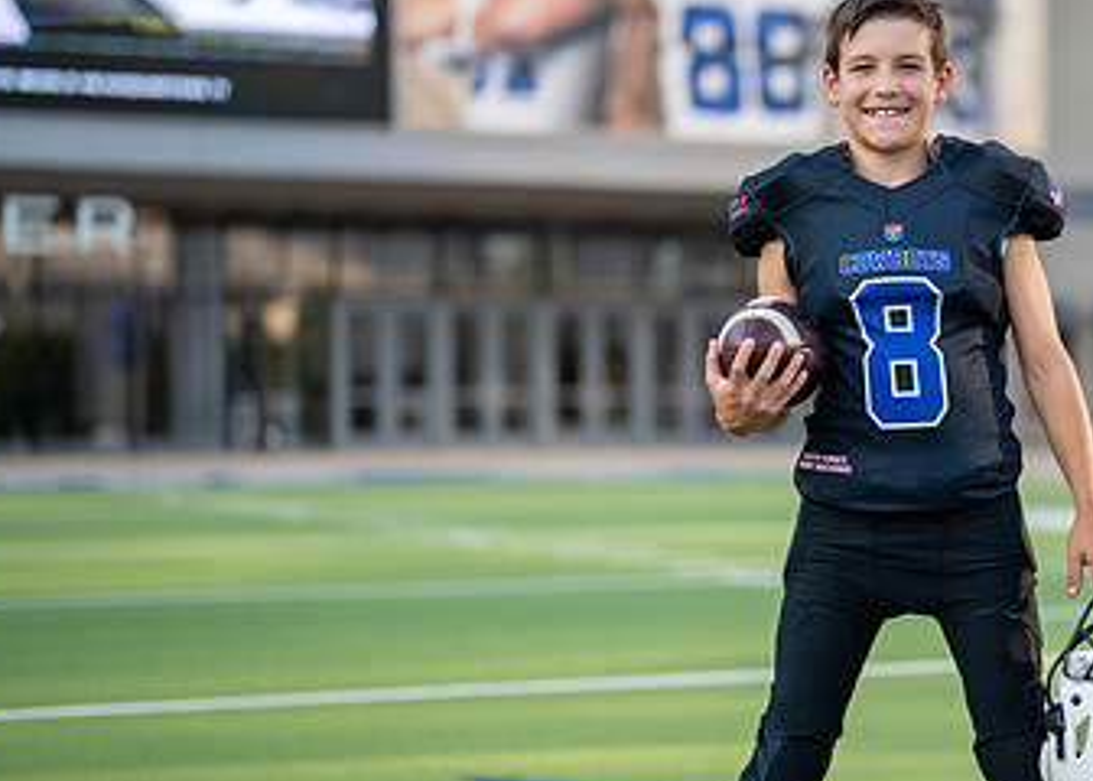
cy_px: 397
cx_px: 971
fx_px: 2949
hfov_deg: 20.6
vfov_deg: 15.1
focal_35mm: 95
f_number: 1.2
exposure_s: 1/2500
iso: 100
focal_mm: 50
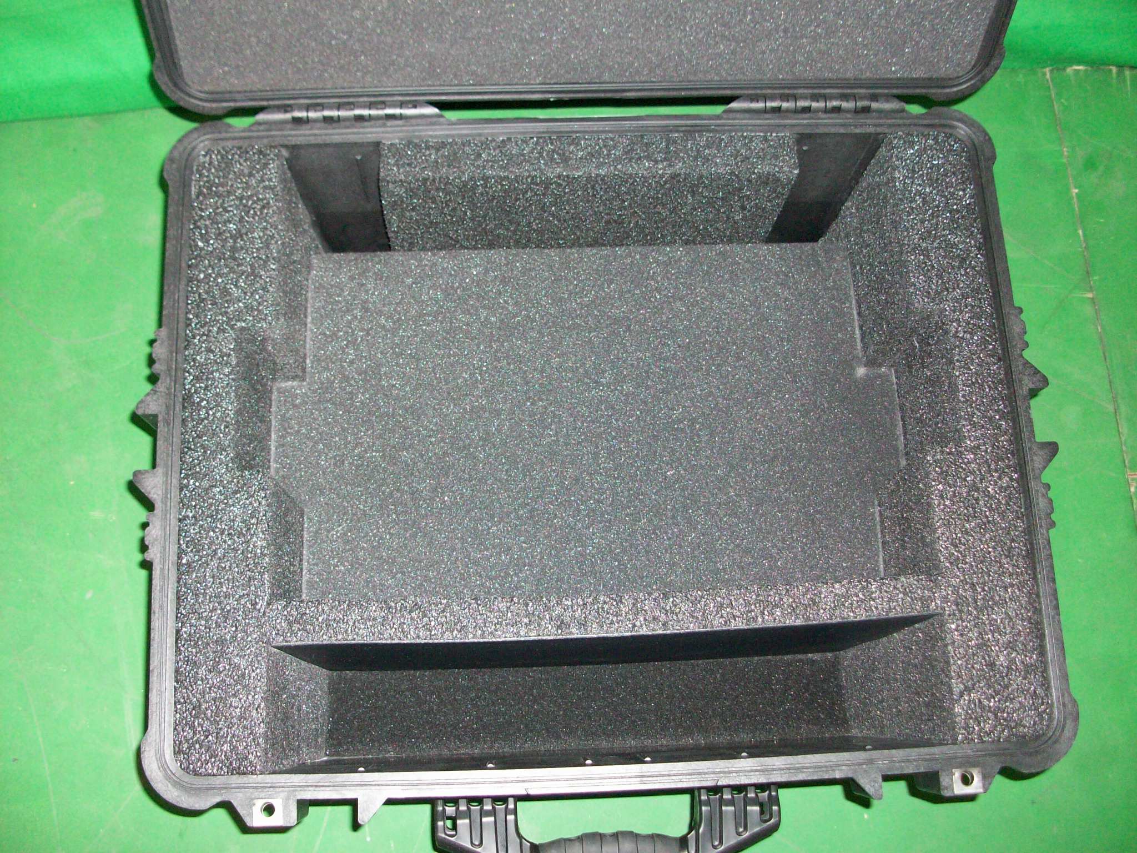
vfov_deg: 41.8
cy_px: 426
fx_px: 1117
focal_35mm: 34
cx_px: 568
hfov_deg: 54.0
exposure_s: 1/60
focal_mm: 5.7
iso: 160
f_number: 2.8
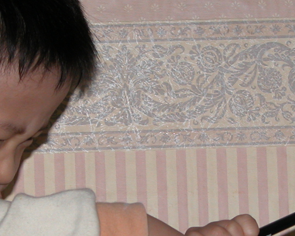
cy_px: 222
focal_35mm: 258
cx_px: 125
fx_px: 2253
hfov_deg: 7.5
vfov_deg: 6.0
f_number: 3.4
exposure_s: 1/125
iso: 100
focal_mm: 19.9
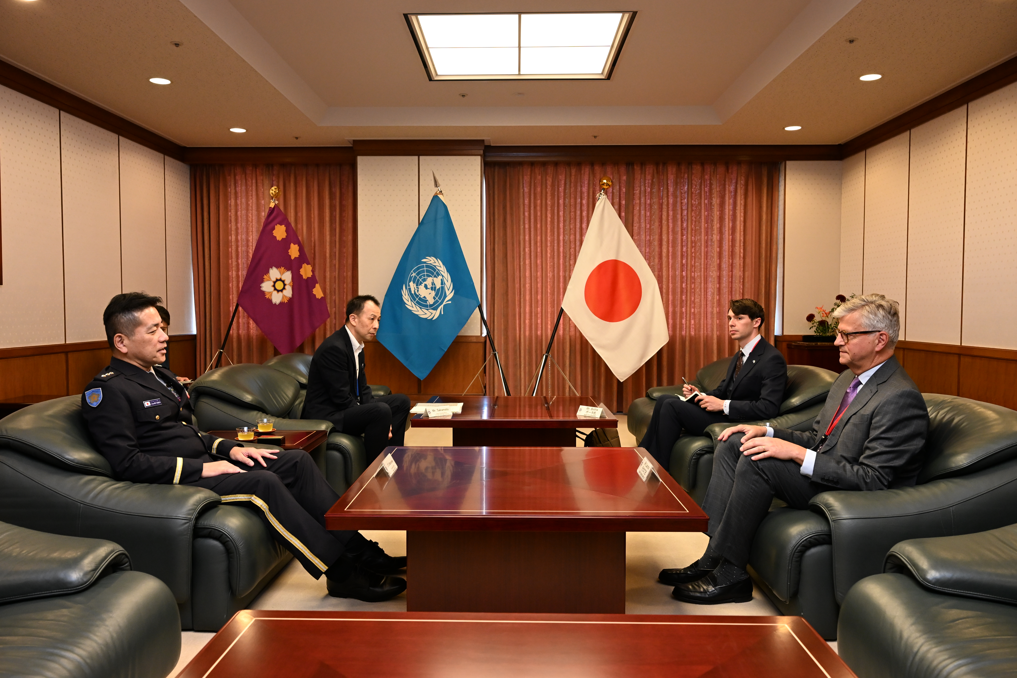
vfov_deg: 47.2
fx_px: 777
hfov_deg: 66.4
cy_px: 339
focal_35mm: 28
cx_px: 508
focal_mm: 27.5
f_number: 5.6
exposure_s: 1/200
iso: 2500
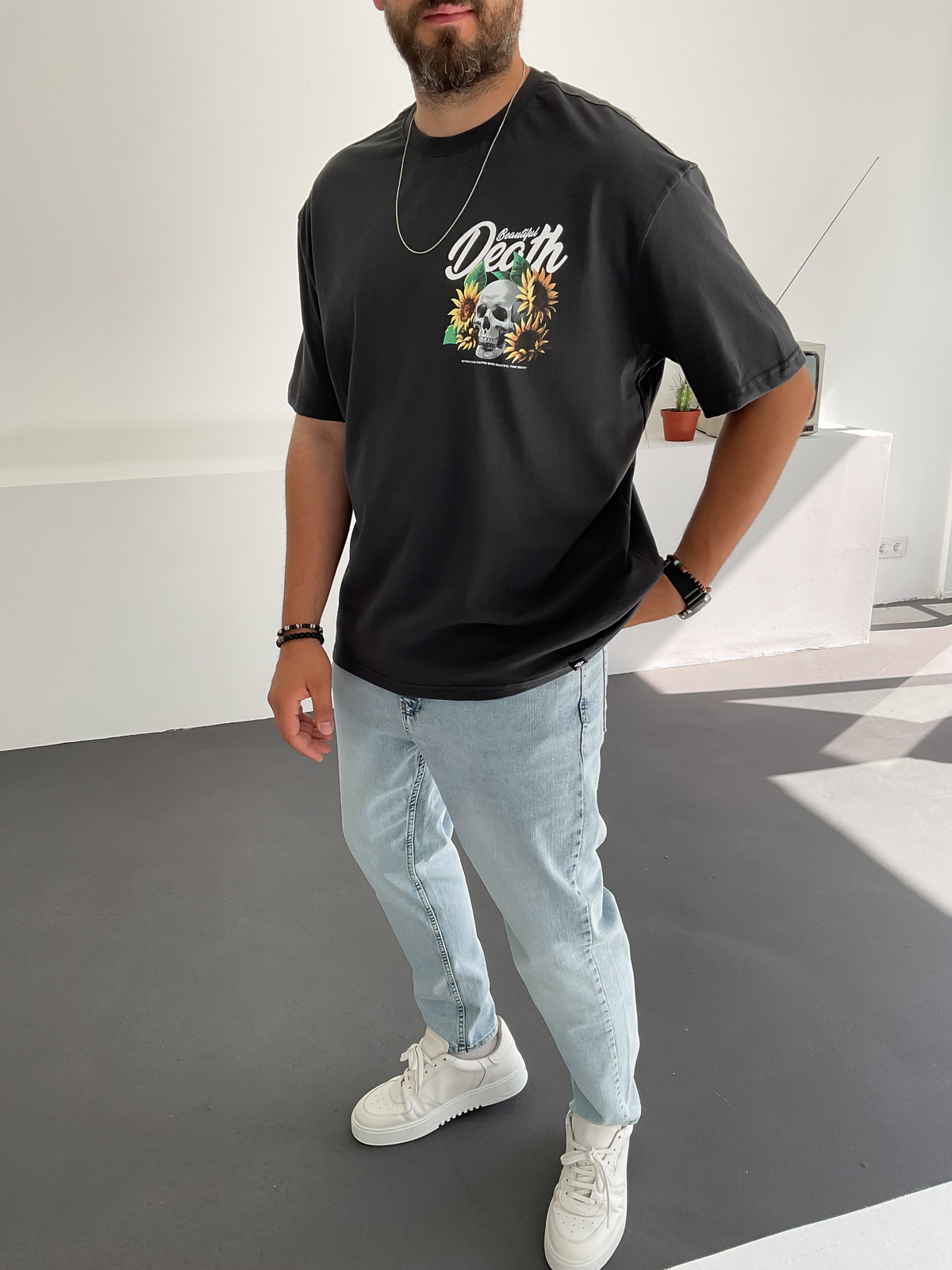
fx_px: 1063
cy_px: 635
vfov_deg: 61.7
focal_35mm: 29
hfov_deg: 48.2
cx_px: 476
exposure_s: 1/220
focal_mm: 3
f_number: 1.8
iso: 16
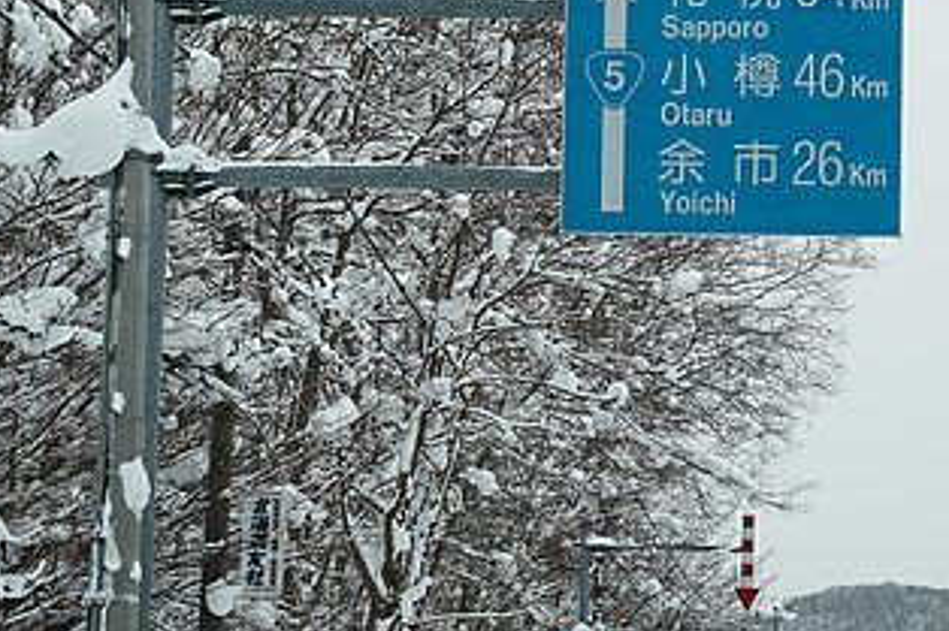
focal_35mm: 174
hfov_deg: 11.8
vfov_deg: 7.9
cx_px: 704
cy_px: 91
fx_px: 4584
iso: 125
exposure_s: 1/1600
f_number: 3.5
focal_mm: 70
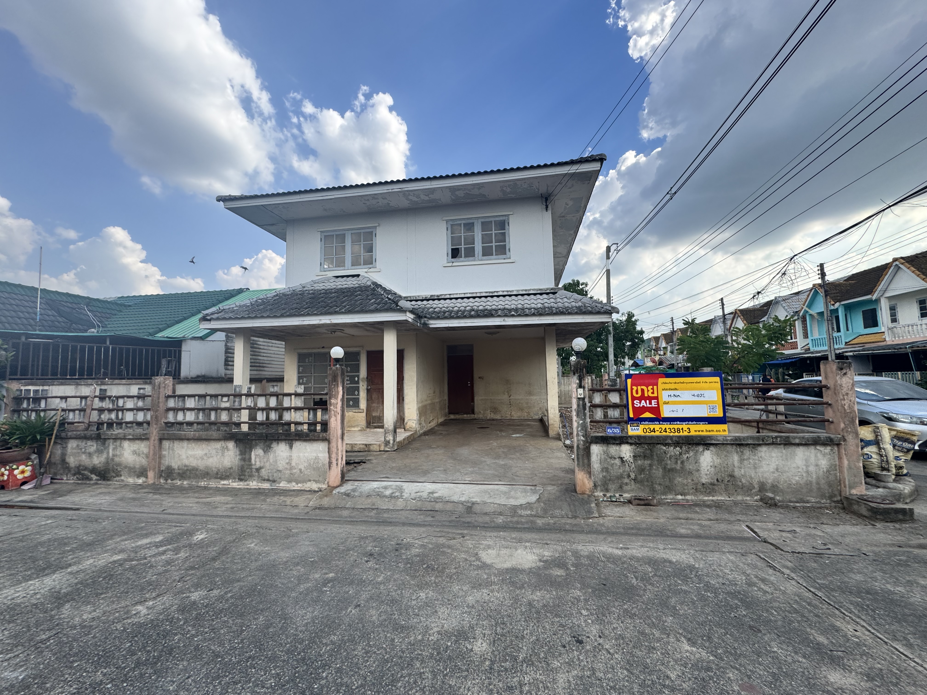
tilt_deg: +5.6
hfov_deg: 102.1
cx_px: 464
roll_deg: +2.0
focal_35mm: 14
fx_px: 375
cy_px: 348
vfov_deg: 85.7
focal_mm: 2.22
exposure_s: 1/910
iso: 50
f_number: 2.2
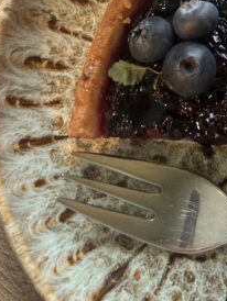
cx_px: 234
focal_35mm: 97
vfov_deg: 18.6
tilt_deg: -69.8
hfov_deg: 15.0
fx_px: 847
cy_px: -102
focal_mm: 5.7
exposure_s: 1/121
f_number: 1.5
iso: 50
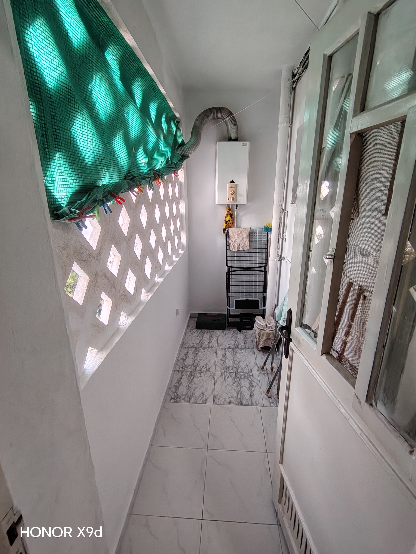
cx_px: 208
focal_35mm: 17
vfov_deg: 91.0
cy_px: 277
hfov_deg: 74.7
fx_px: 272
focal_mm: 1.42
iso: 137
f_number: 2.2
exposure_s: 1/50
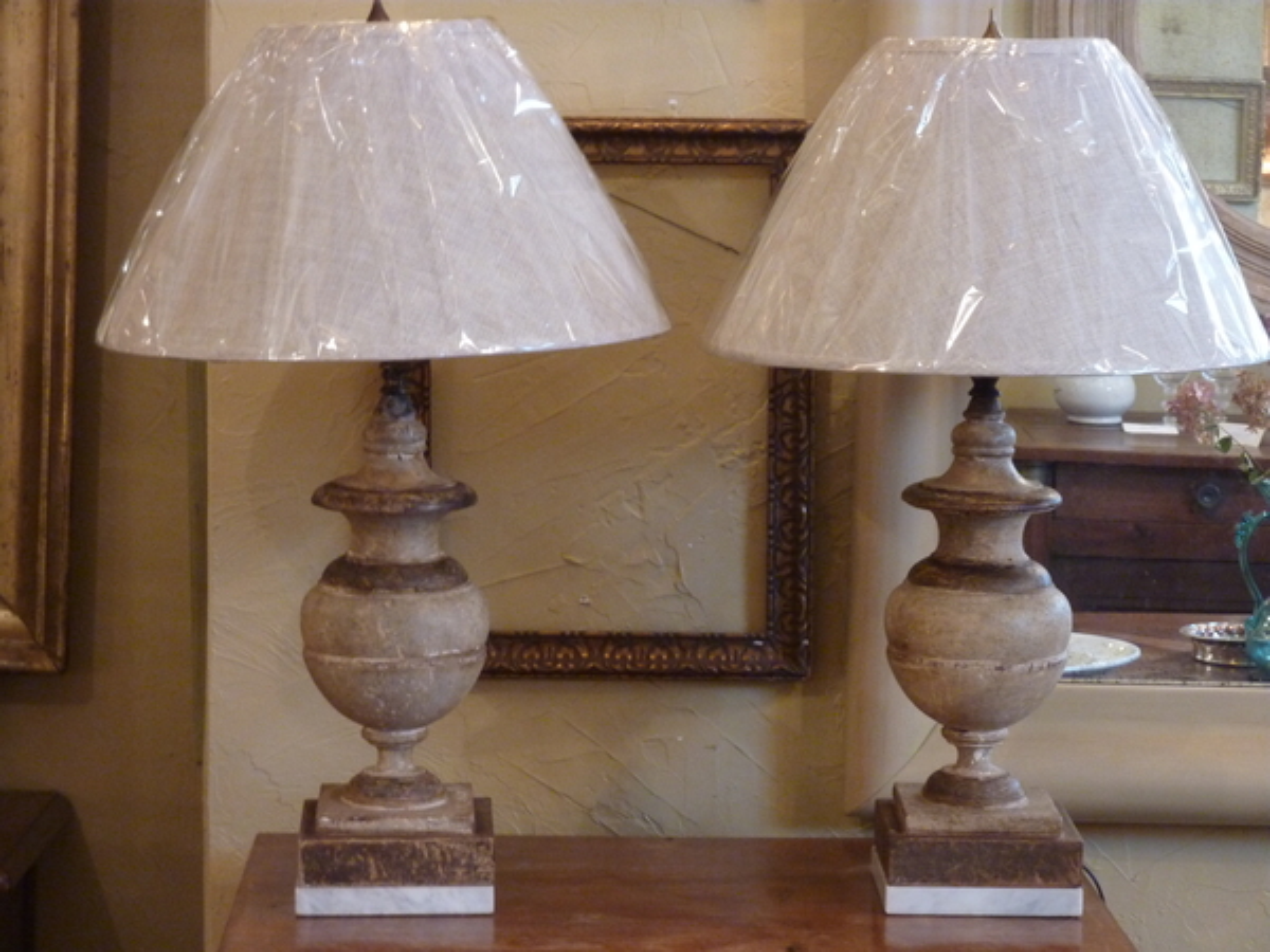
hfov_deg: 20.4
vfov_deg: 15.4
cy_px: 476
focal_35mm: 96
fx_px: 3522
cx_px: 635
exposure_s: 1/8
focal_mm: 15.8
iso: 400
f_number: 4.3
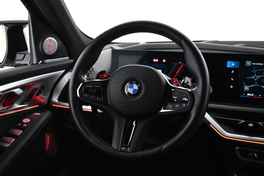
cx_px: 132
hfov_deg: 45.0
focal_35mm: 44
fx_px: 319
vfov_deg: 30.8
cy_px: 88
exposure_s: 1/40
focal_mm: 29
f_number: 4.2
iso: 3200
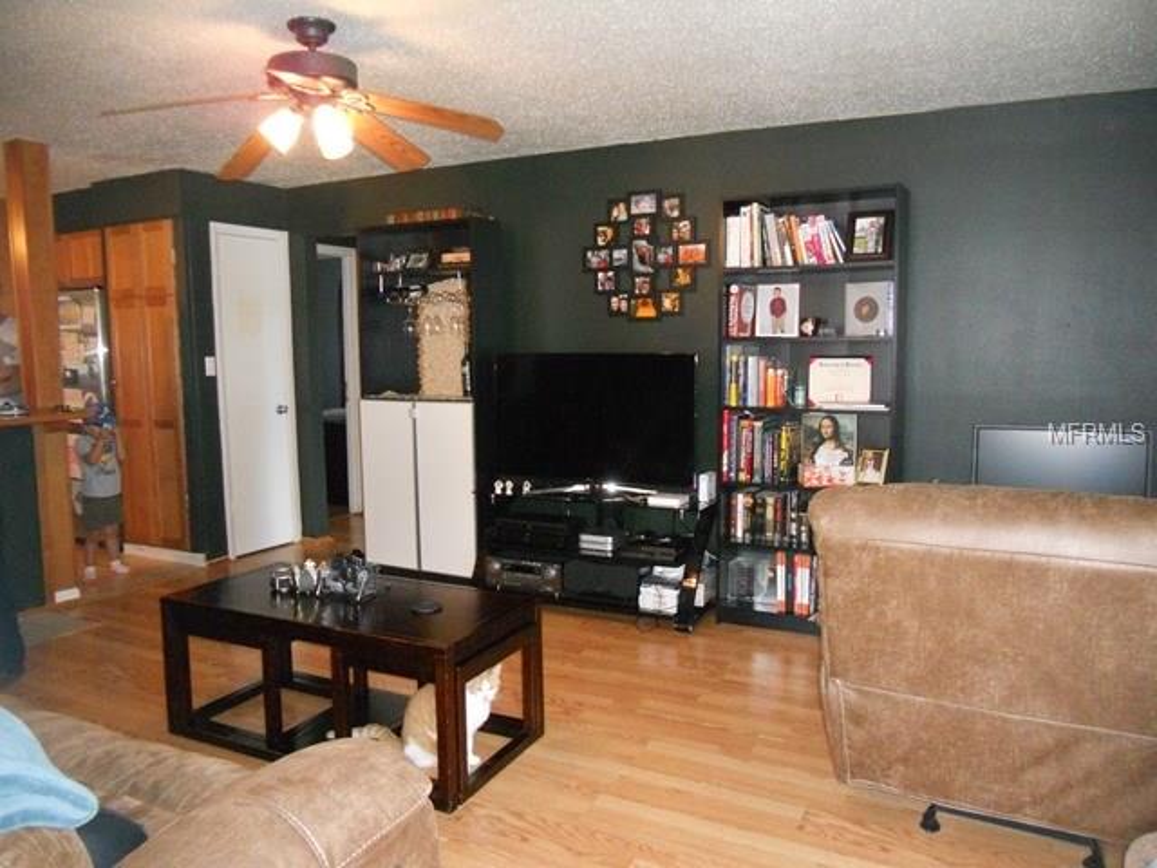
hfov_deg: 65.3
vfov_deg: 51.4
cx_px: 578
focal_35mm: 27
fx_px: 902
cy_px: 434
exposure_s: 1/25
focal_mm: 4.9
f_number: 3.2
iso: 640
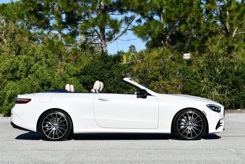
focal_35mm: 84
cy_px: 82
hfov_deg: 24.2
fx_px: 572
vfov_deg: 16.3
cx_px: 122
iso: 100
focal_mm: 42
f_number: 9
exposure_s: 1/320
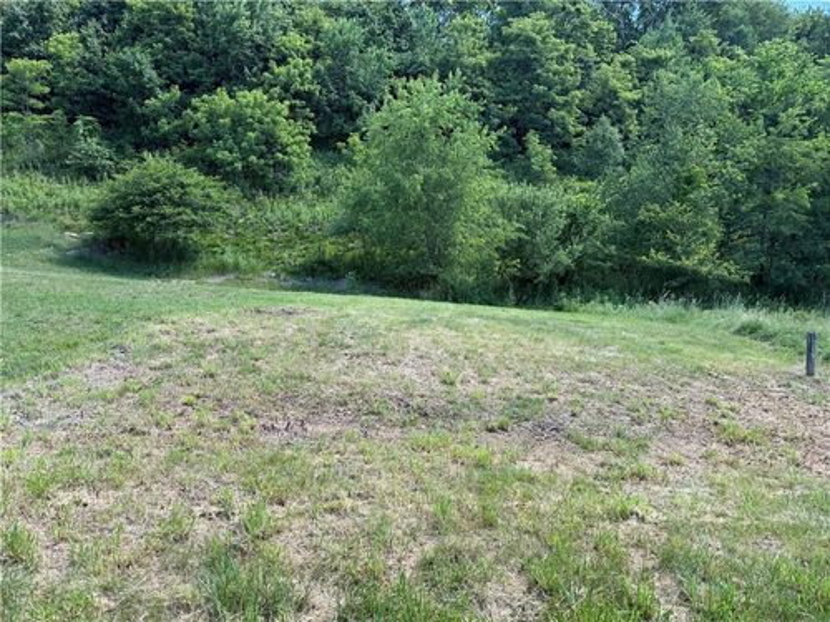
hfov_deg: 71.6
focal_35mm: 24
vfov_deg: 56.8
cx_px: 415
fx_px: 575
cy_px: 311
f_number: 1.78
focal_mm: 6.76
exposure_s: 1/780
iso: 80
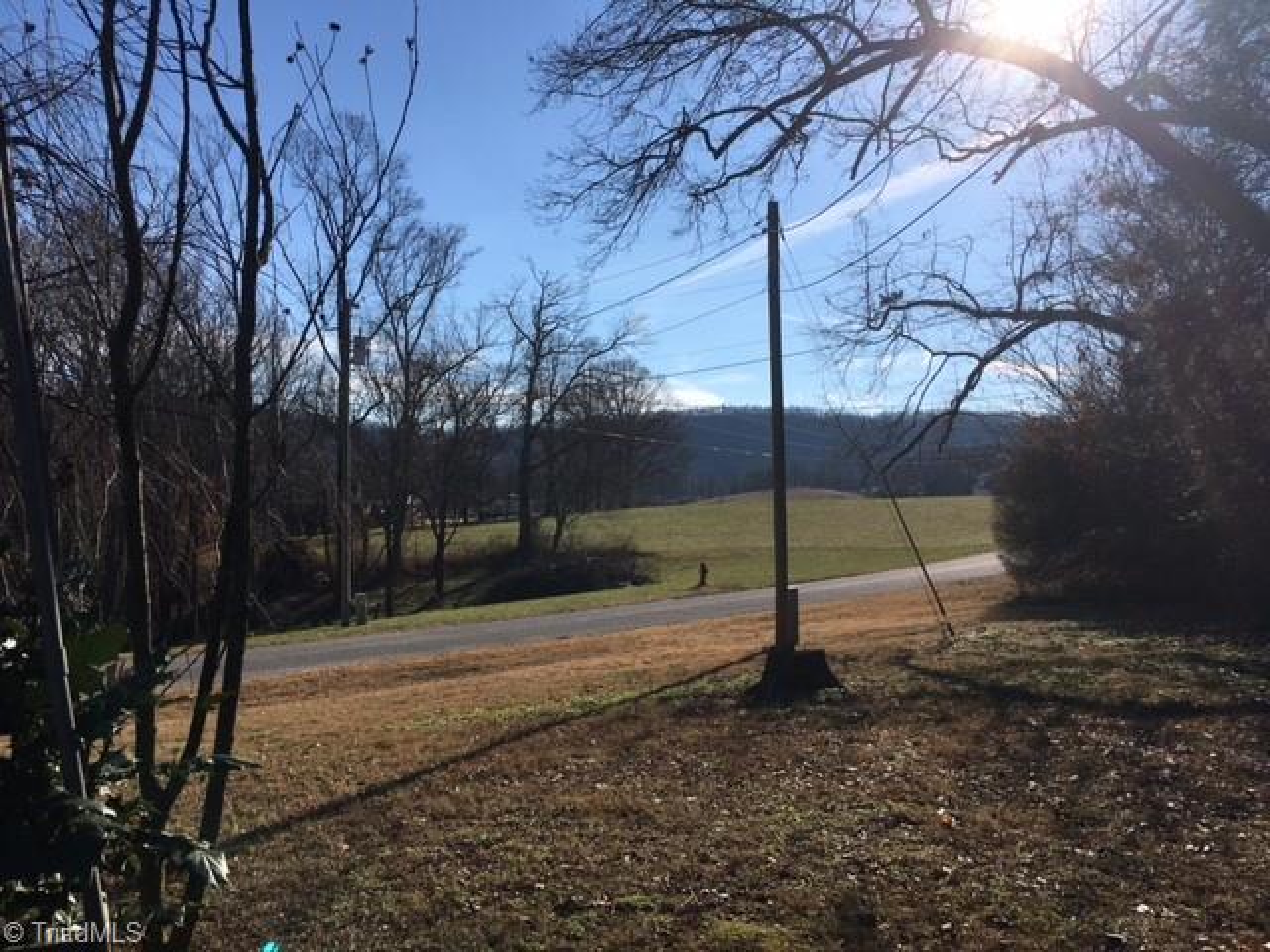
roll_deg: -0.4
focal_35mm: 29
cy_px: 476
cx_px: 635
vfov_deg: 48.2
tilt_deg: +1.2
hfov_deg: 61.7
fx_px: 1064
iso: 25
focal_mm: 4.15
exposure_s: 1/3497
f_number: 2.2
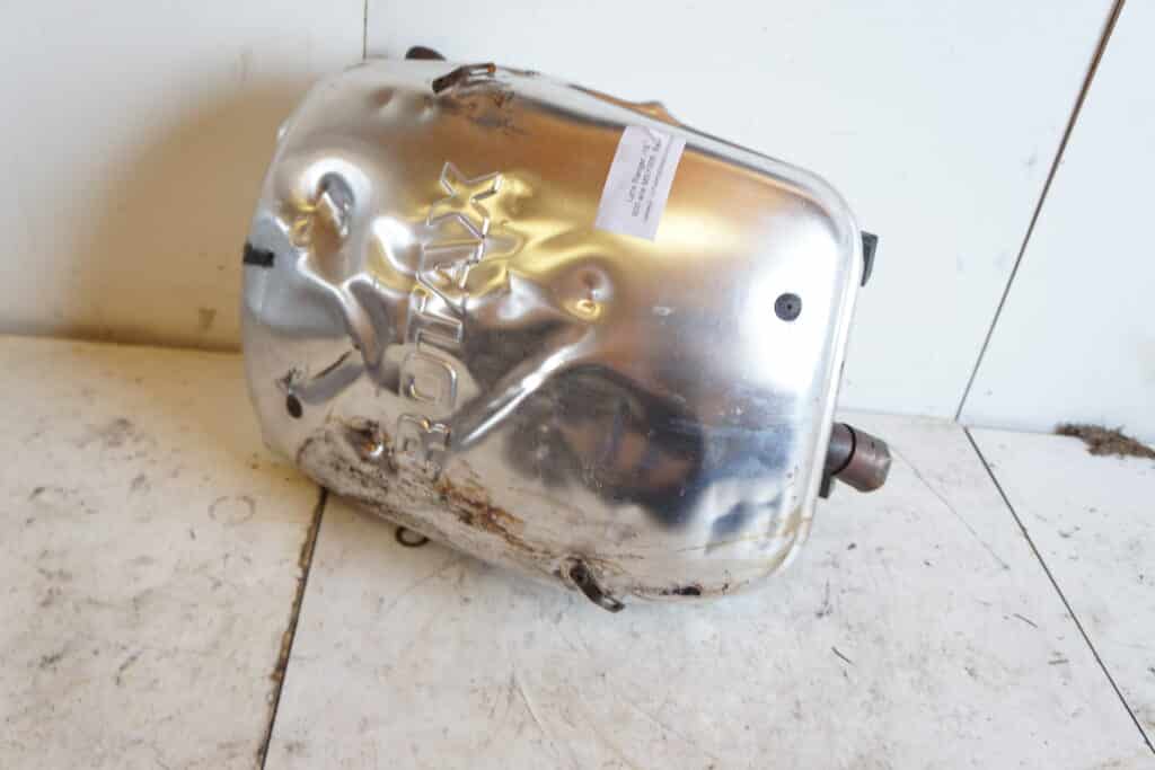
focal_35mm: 30
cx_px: 578
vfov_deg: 43.6
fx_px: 963
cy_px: 385
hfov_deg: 61.9
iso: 400
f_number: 4
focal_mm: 20
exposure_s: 1/60
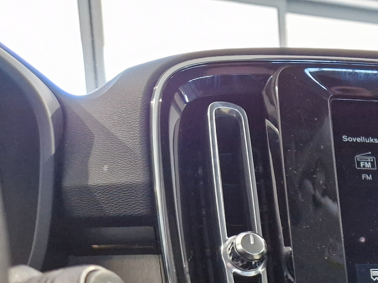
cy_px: 375
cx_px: 498
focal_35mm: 62
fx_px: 677
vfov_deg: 21.3
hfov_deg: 26.3
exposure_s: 1/100
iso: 640
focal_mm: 5.4
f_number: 1.8
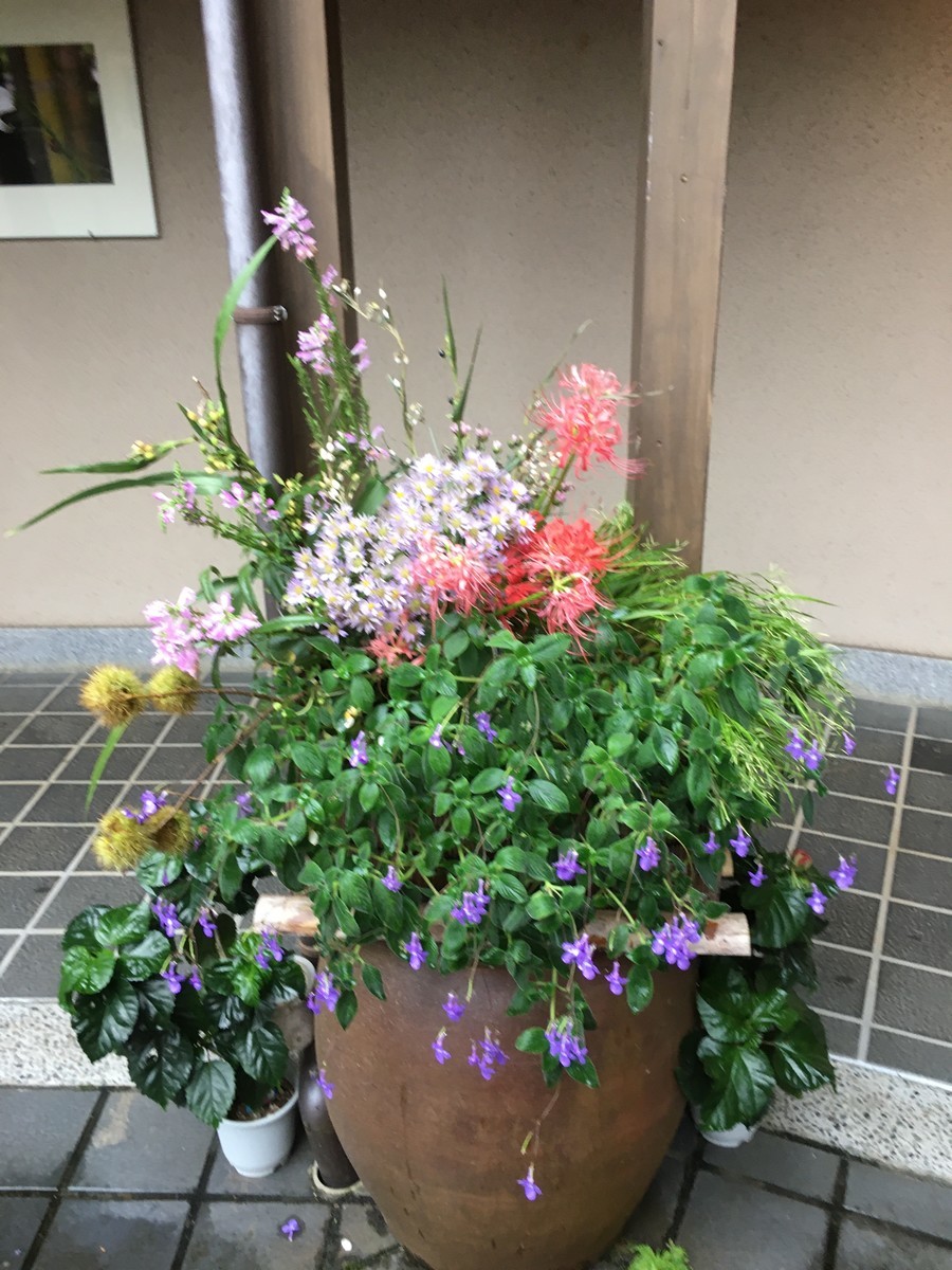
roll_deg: +0.4
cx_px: 476
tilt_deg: -22.2
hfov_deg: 48.2
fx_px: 1063
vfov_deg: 61.7
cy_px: 635
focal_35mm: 29
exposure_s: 1/30
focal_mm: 4.15
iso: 80
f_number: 2.2
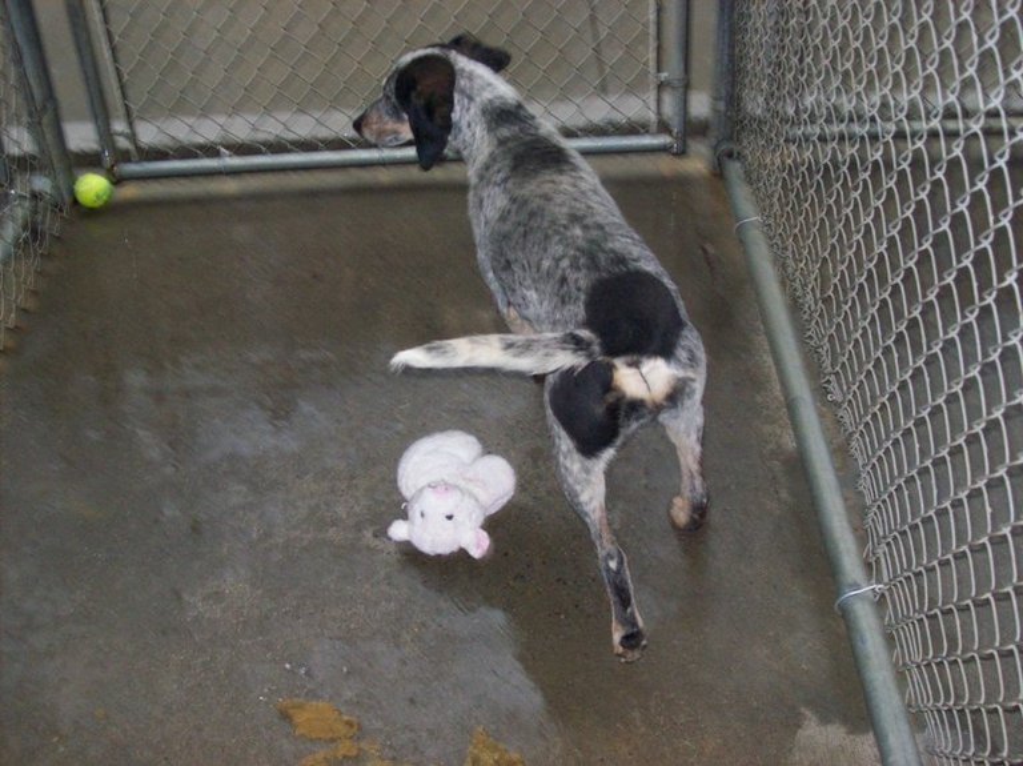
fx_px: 1329
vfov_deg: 32.1
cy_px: 383
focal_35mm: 45
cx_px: 512
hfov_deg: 42.1
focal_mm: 7.6
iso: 200
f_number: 3
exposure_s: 1/73.6
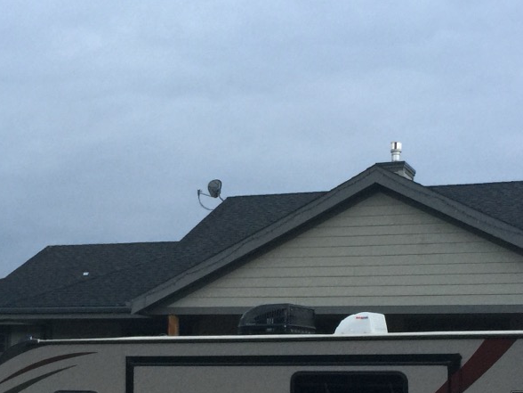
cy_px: 328
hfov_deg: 26.1
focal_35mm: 74
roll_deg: -1.3
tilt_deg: +2.0
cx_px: 144
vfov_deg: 19.6
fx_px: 1118
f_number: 2.2
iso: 50
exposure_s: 1/15
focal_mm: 4.15
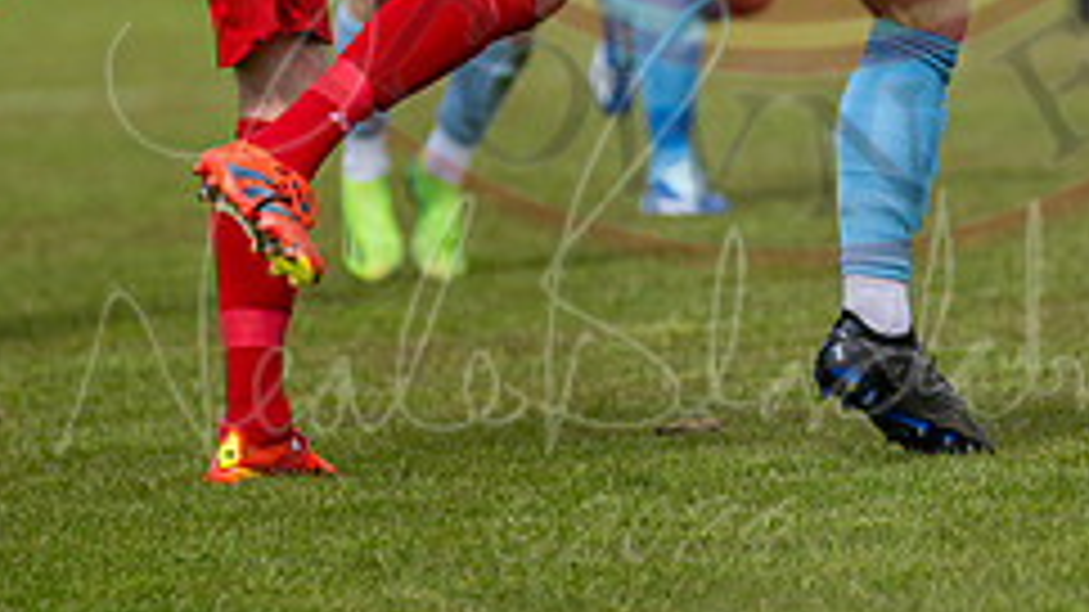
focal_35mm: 702
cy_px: -369
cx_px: 883
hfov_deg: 3.1
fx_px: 20266
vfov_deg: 1.7
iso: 400
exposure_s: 1/4000
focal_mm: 240
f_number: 4
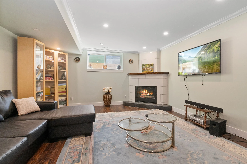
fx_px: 103
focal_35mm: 15
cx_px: 124
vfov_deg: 77.3
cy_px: 82
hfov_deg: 100.4
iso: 250
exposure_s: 1/15
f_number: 9
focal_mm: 10
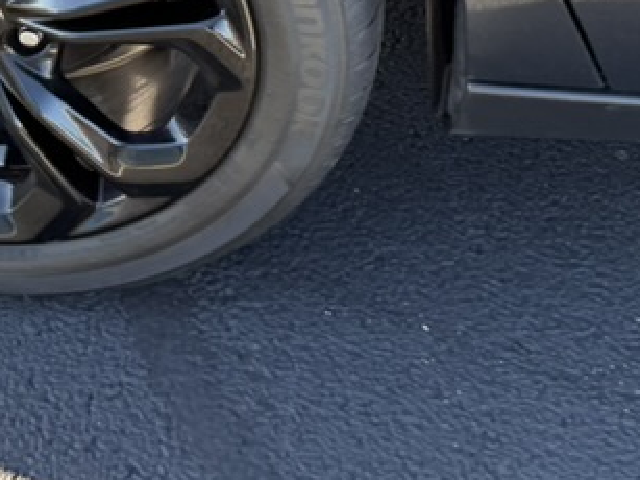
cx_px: 154
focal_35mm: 80
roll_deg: +1.2
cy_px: -146
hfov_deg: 24.1
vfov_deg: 17.3
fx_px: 1479
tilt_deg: -43.1
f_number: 1.78
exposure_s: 1/170
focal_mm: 6.76
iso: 80
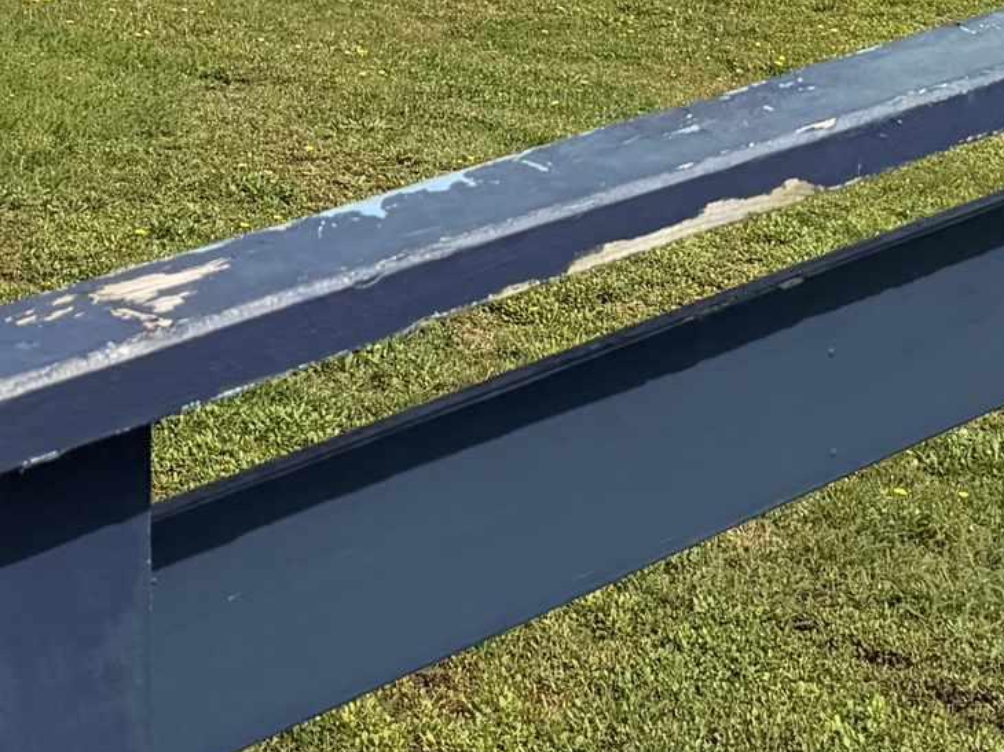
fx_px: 2928
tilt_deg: -3.8
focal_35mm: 101
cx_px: 792
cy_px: -487
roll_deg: +0.3
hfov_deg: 19.3
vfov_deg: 13.5
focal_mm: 6.76
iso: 80
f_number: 1.78
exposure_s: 1/6173
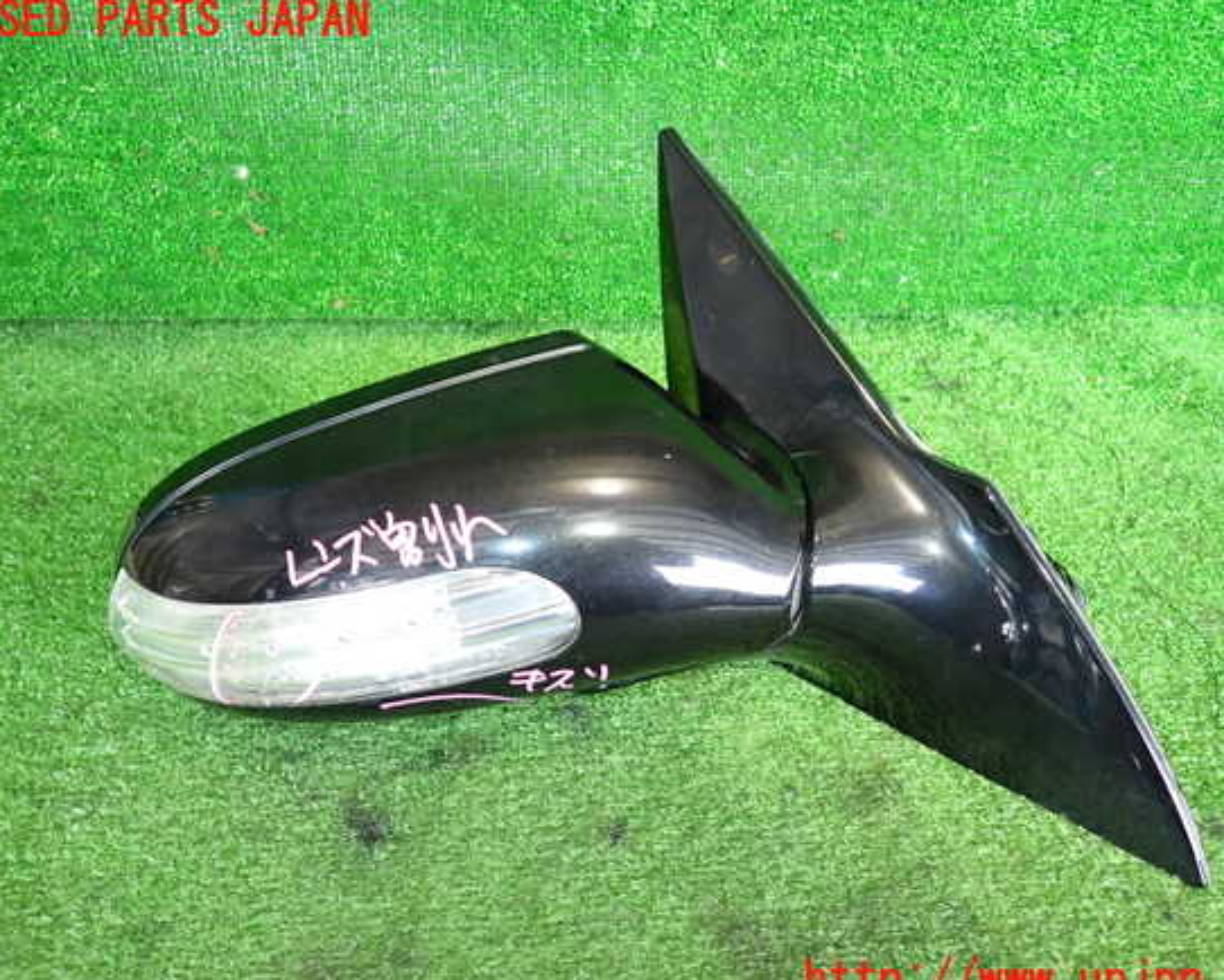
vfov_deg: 53.2
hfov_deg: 64.0
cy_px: 501
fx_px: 978
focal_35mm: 27
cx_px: 637
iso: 320
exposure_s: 1/30
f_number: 2
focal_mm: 4.5
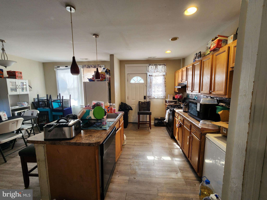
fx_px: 100
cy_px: 100
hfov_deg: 106.2
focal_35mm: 13
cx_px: 134
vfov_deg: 89.9
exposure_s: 1/60
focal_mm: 2.2
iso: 160
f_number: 2.2
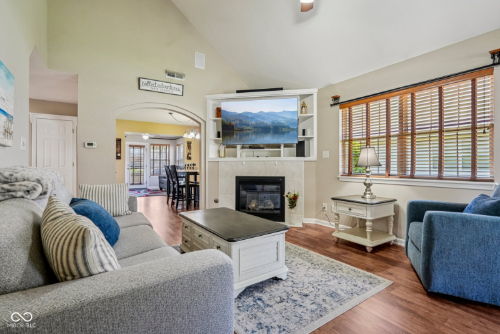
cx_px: 250
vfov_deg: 70.4
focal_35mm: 17
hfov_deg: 93.3
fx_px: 236
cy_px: 167
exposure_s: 1/30
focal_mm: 17
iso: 1250
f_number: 8
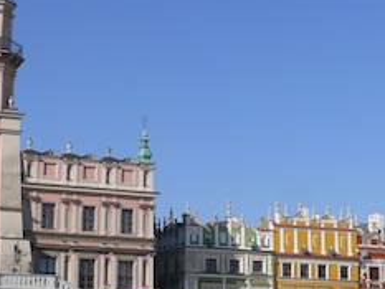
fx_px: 1001
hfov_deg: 21.8
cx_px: 197
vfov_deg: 16.4
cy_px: 124
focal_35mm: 90
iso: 100
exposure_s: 1/400
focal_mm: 7.4
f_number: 7.1
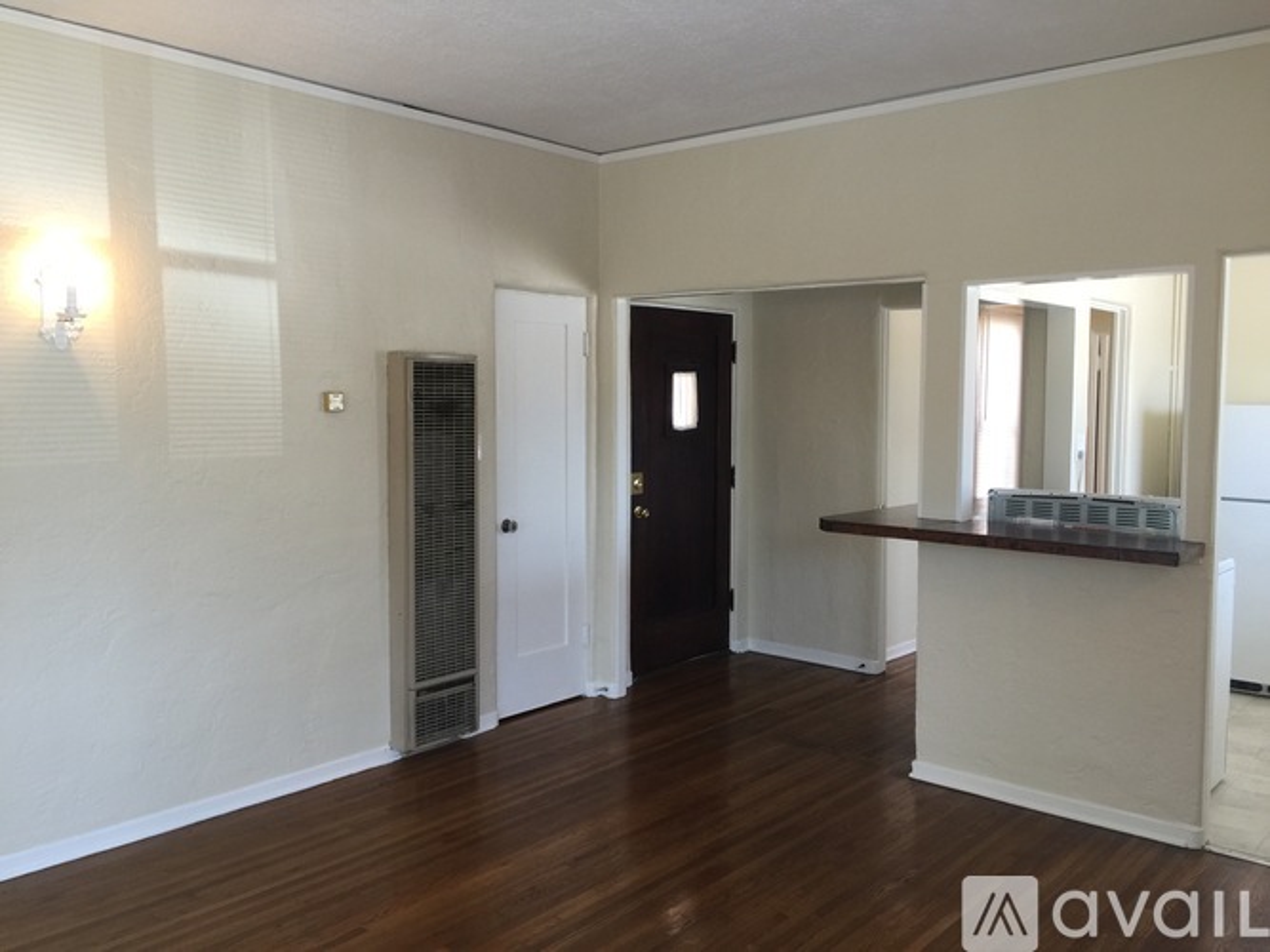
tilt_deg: -4.4
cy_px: 476
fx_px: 1064
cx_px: 635
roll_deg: -1.0
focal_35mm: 29
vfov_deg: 48.2
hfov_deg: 61.7
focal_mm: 4.15
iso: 40
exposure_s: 1/30
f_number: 2.2
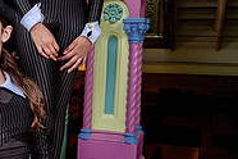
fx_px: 496
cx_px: -36
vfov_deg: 18.2
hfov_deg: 24.8
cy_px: 87
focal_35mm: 75
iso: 800
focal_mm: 24
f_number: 5
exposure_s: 1/250
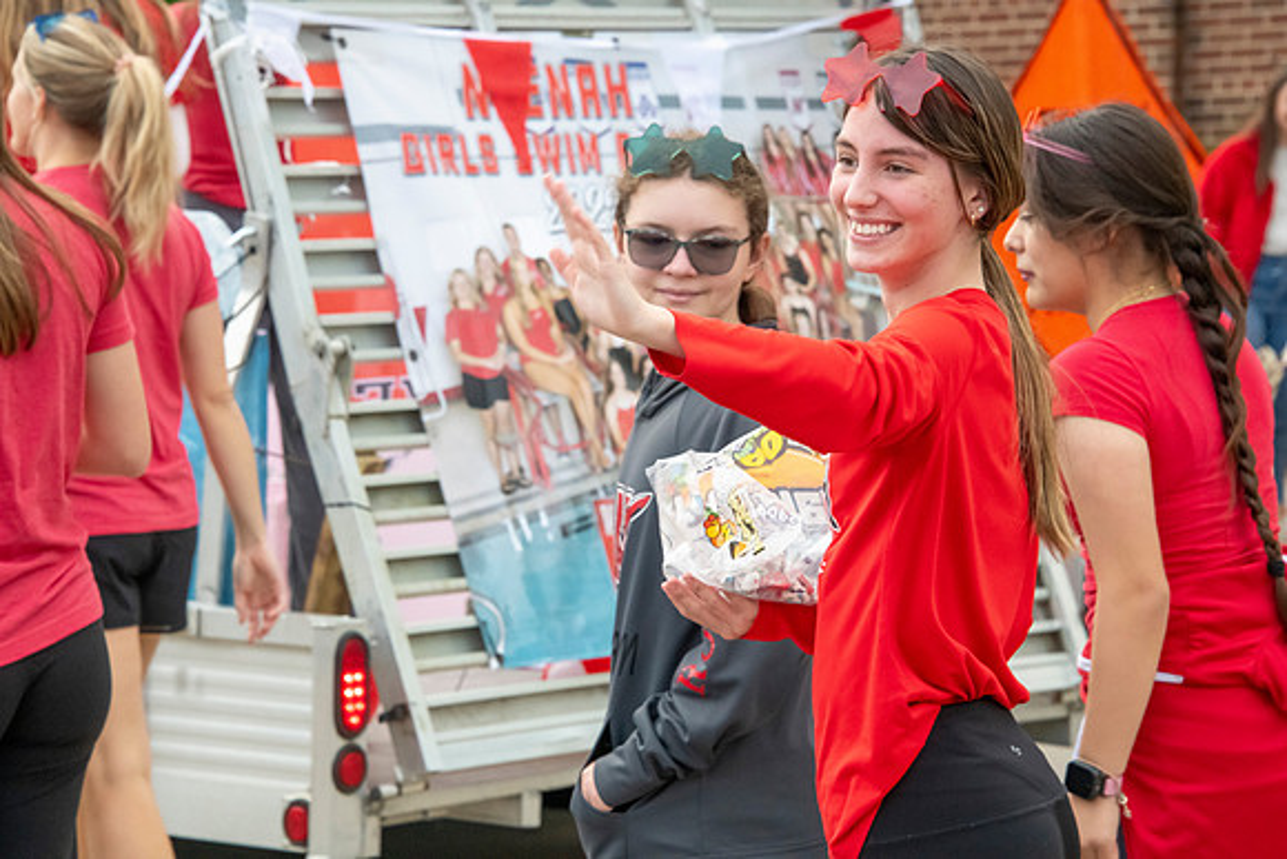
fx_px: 6079
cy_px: 430
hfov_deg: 12.1
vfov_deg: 8.1
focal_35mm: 170
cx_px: 644
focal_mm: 170
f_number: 11
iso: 3200
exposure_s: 1/400
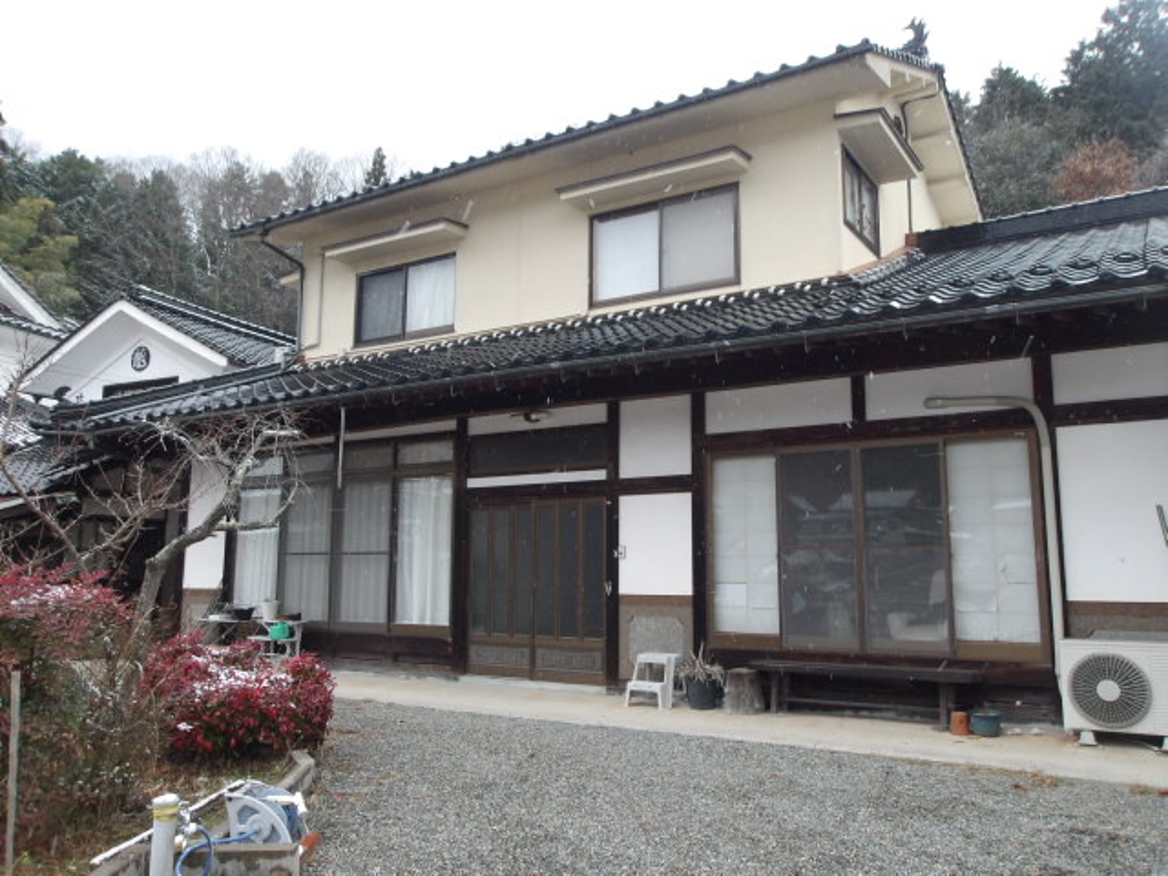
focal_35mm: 27
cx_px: 584
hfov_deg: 65.3
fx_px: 911
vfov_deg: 51.4
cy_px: 438
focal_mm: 4.9
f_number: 10.4
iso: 383
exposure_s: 1/60
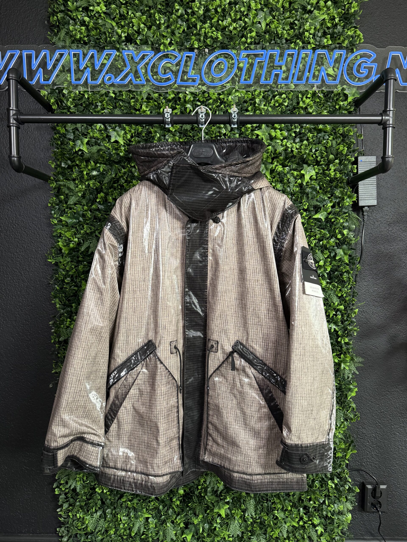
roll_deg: +0.3
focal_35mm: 24
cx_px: 204
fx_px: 376
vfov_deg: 71.6
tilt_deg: -2.9
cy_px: 271
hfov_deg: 56.8
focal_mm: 6.76
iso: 250
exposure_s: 1/50
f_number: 1.78
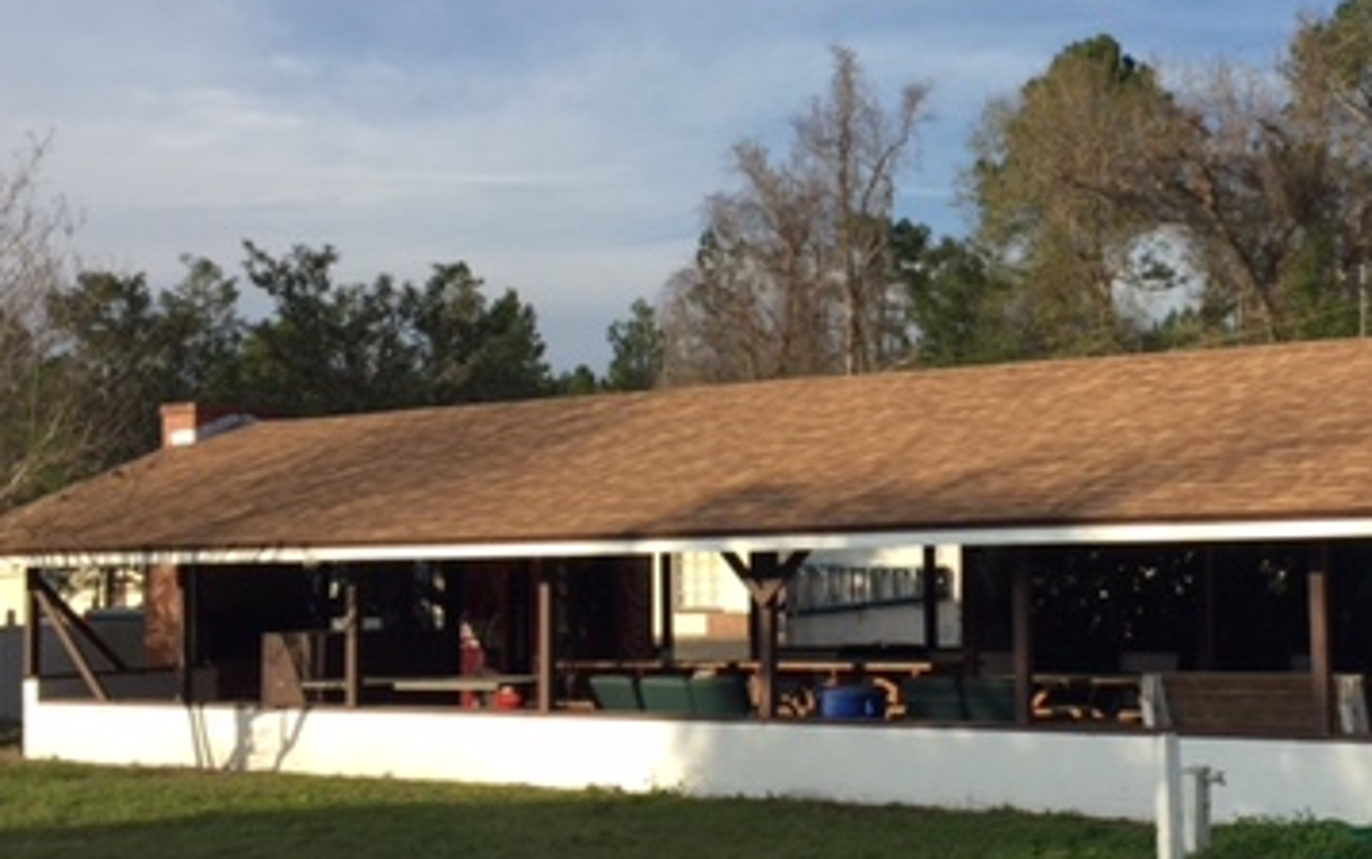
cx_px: 1077
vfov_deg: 23.6
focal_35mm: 55
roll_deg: +0.6
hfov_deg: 35.8
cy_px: 437
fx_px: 2057
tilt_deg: +1.8
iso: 32
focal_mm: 4.15
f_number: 2.2
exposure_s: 1/1199
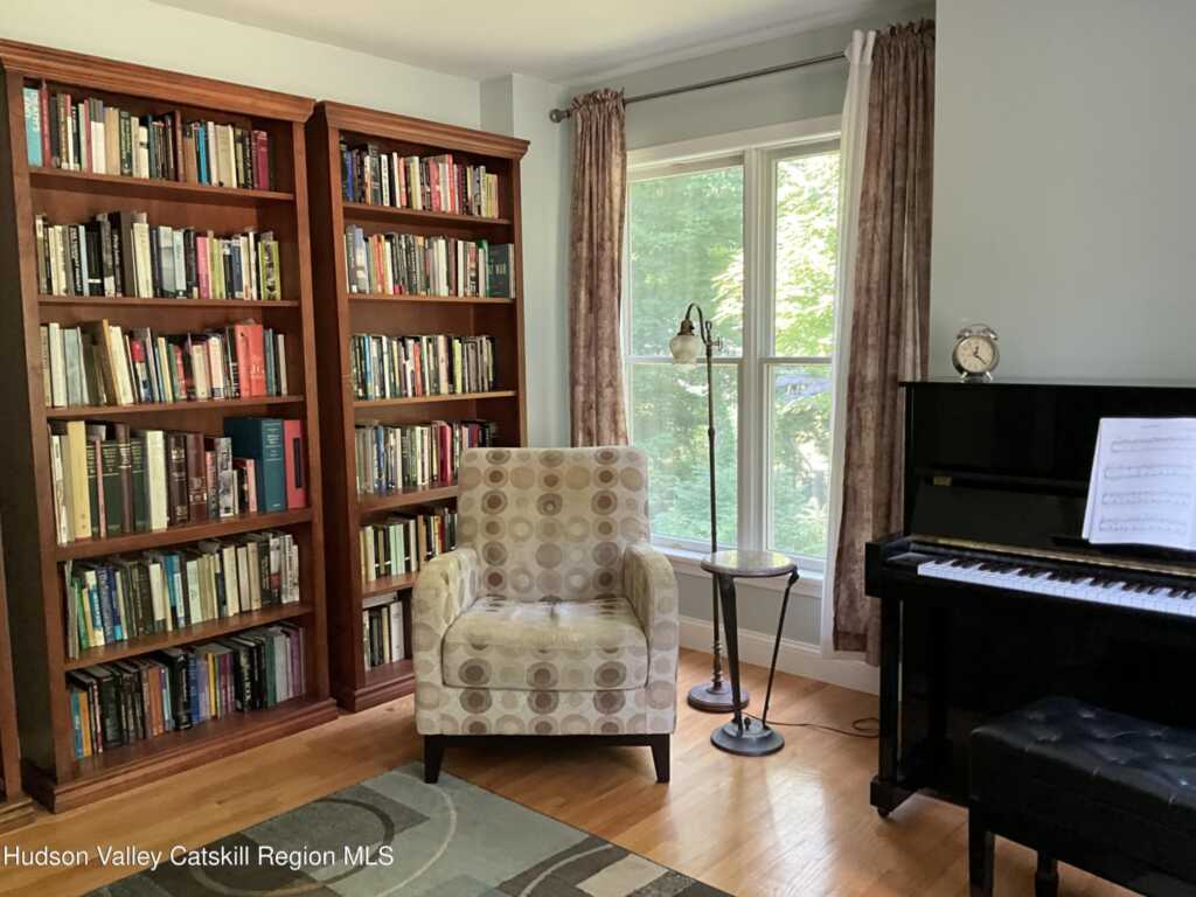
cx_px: 598
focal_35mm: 29
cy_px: 448
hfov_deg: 61.7
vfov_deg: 48.2
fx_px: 1002
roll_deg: +2.2
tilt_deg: -7.3
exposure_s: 1/60
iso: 125
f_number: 1.8
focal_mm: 3
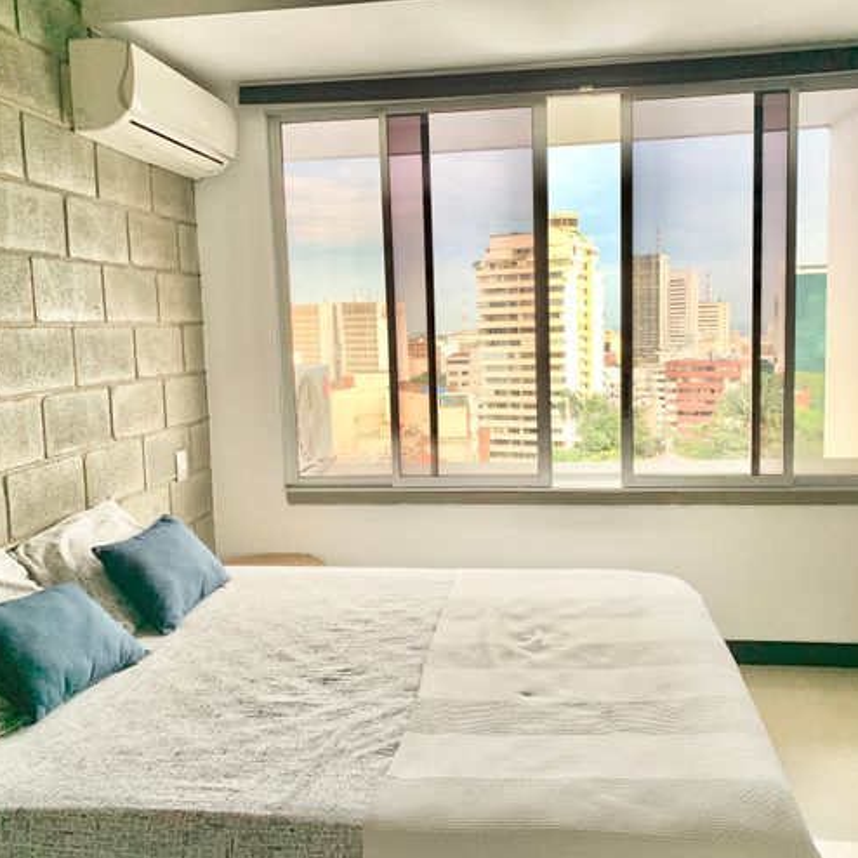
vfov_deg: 52.5
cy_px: 431
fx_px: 869
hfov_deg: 52.5
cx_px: 458
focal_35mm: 31
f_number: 1.8
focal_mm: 4.25
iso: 50
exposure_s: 1/121
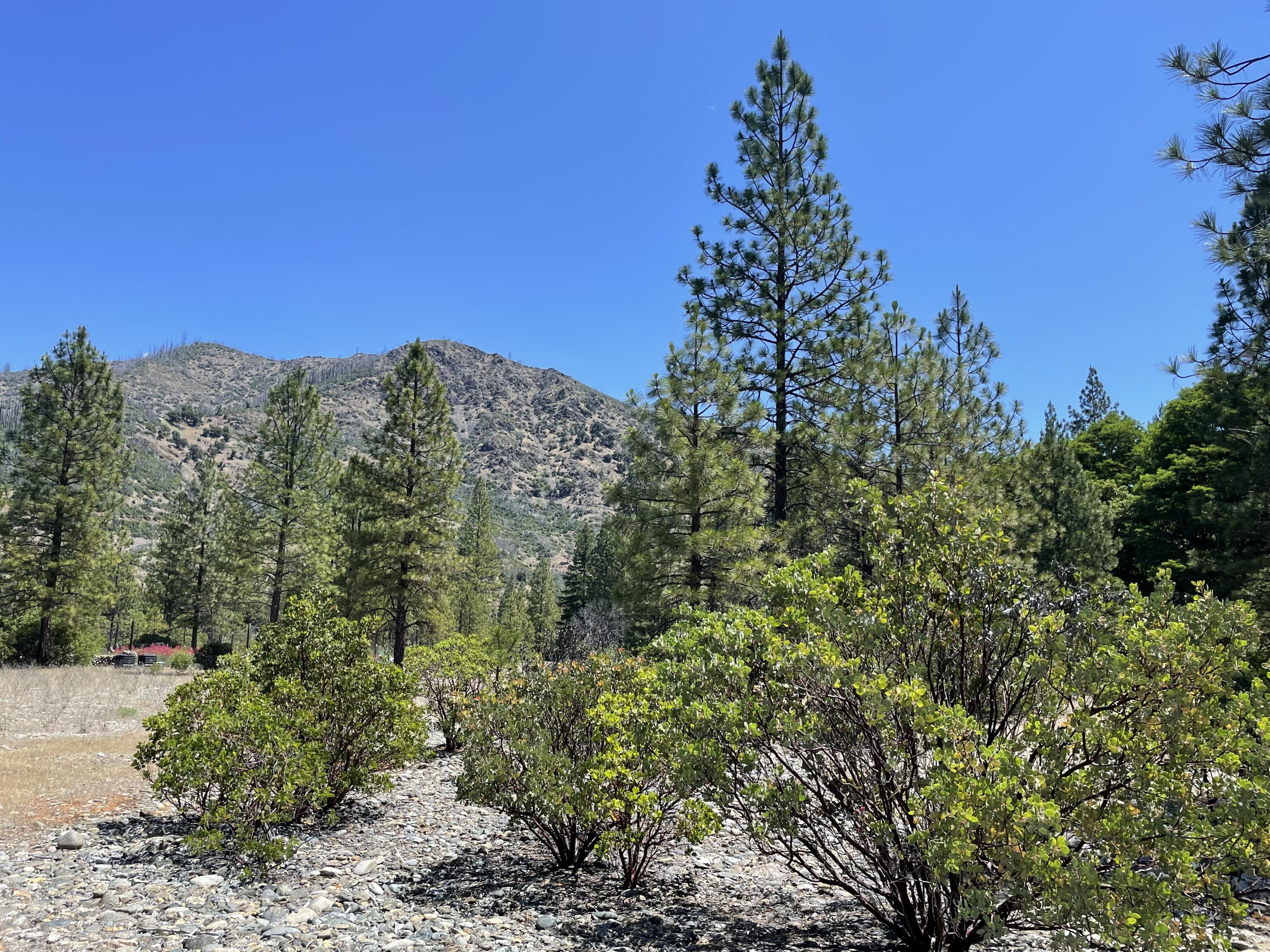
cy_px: 476
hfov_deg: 67.3
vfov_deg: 53.1
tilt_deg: +9.5
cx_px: 635
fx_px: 954
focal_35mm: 26
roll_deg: -0.8
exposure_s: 1/1916
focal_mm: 4.2
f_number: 1.6
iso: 32
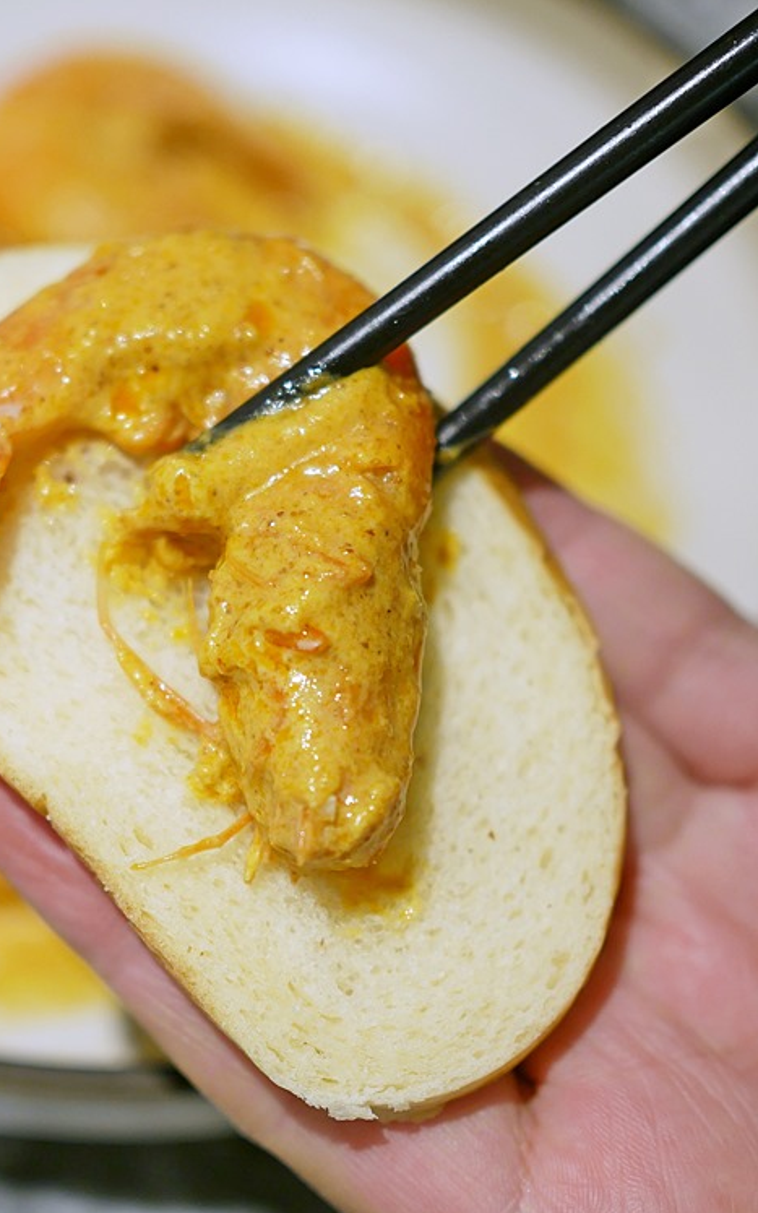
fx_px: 2346
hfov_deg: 18.2
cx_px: 195
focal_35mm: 71
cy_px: 606
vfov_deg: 29.0
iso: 200
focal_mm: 25
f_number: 1.8
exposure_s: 1/160
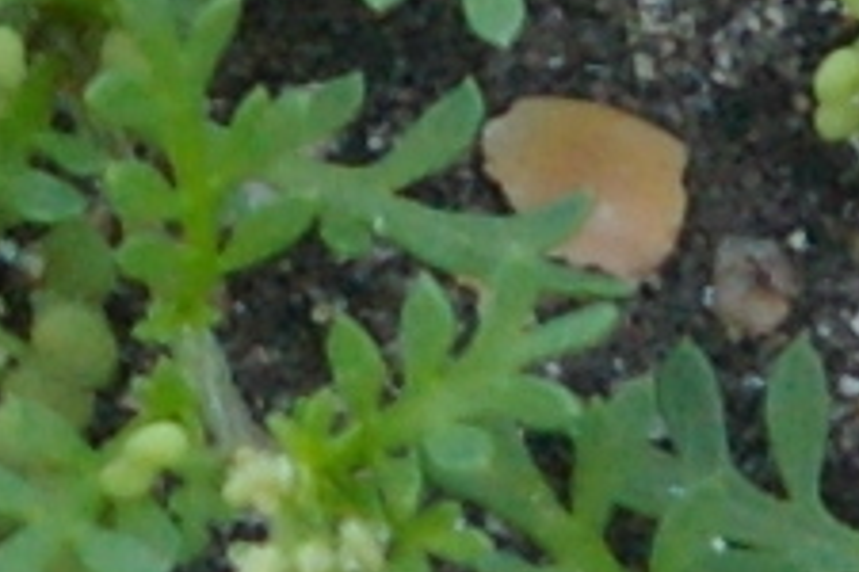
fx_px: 13337
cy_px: -763
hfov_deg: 3.7
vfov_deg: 2.4
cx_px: 23
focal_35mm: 559
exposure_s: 1/90
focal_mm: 70
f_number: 6.7
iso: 800
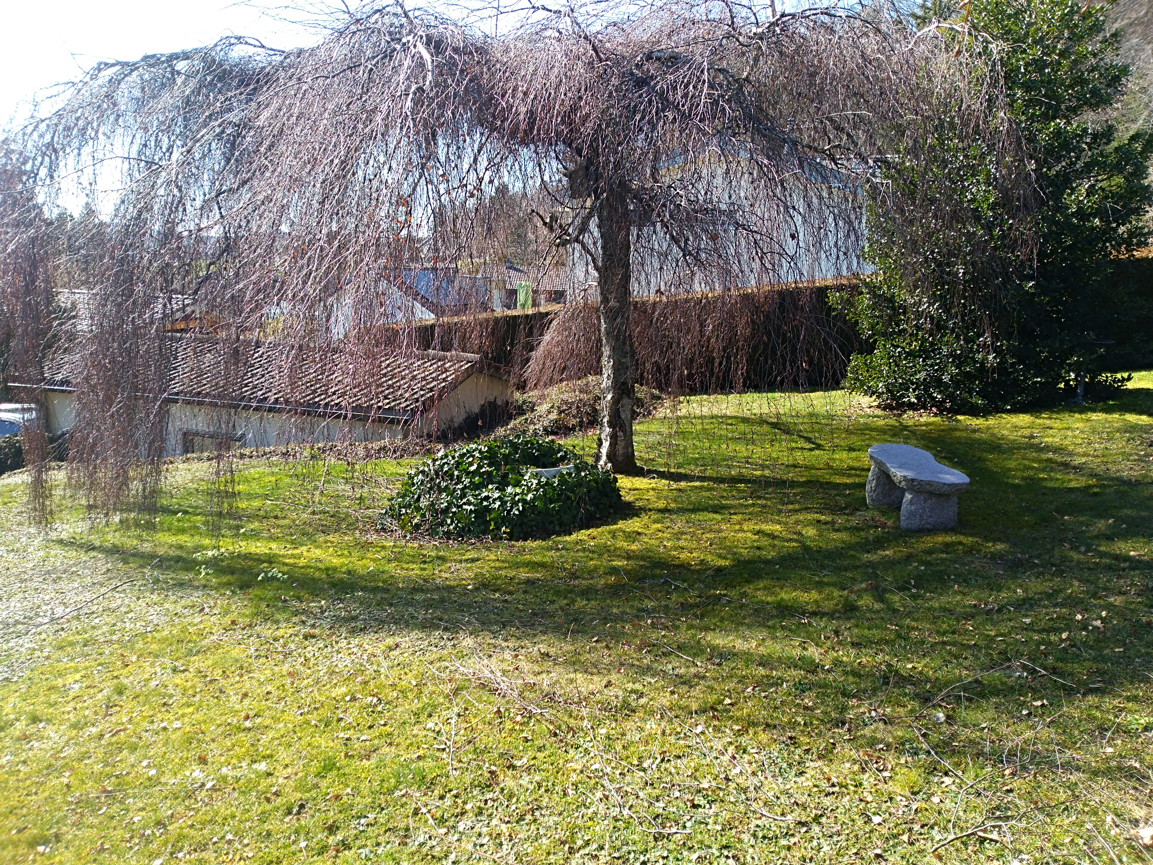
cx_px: 576
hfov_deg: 67.3
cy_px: 432
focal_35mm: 26
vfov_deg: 53.1
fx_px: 866
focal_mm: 3.54
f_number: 2
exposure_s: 1/264
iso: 100
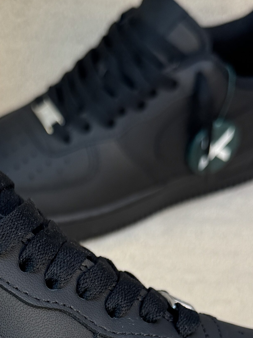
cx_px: 14
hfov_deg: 17.3
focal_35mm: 84
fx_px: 819
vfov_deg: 21.8
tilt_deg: -56.0
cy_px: 394
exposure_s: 1/588
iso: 80
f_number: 1.78
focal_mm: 6.76
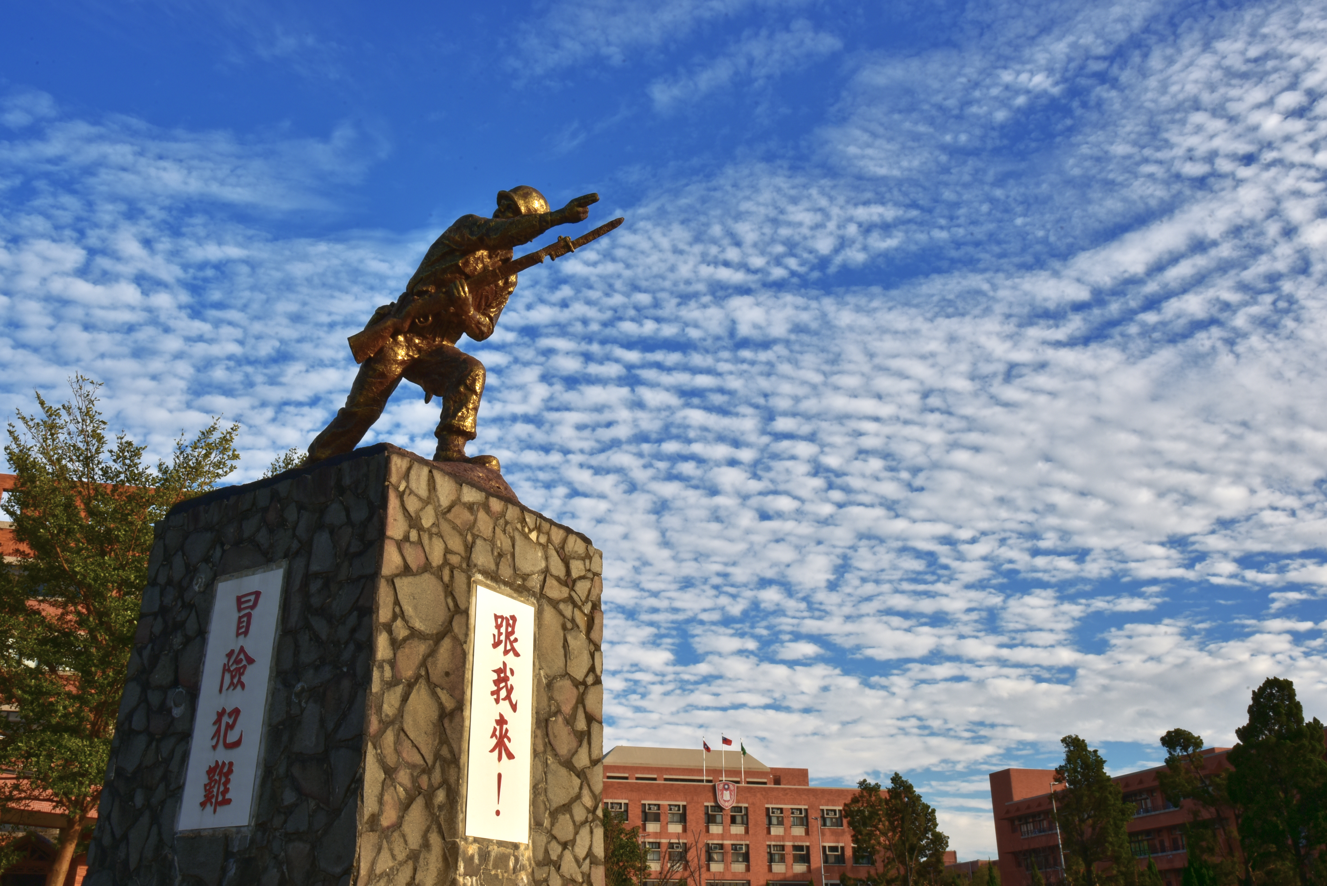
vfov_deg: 42.4
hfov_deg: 60.3
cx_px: 664
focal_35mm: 31
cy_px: 443
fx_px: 1143
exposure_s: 1/20
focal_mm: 31
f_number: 22
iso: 100
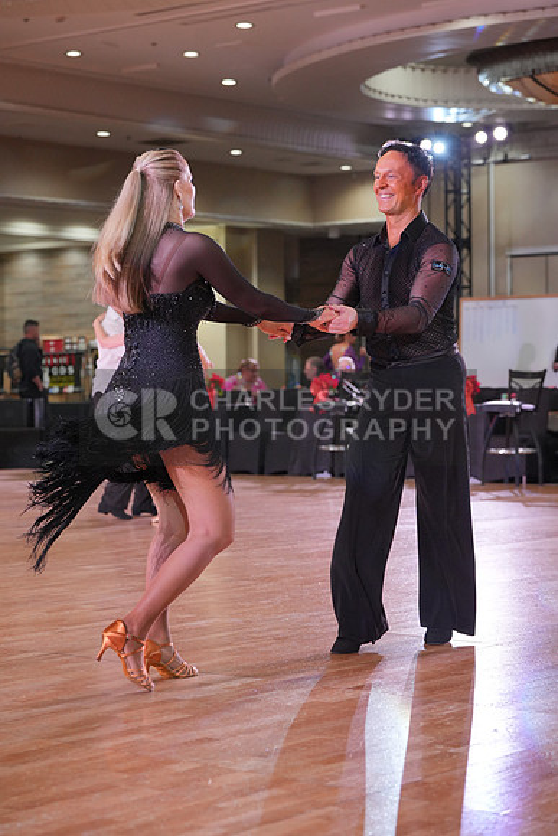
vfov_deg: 26.0
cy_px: 418
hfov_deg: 17.5
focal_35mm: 78
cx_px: 279
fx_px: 1812
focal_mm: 78
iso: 2000
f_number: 4
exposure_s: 1/400
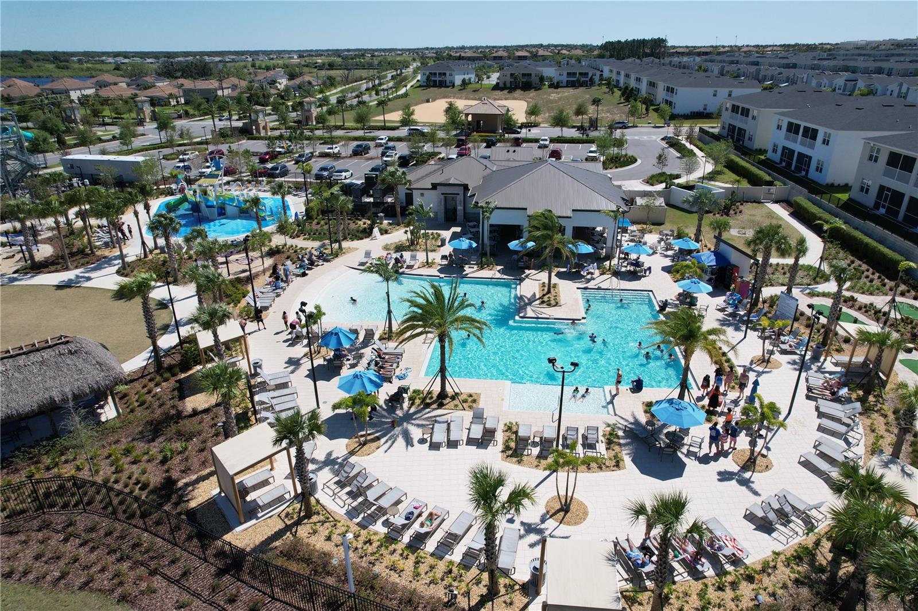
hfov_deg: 78.6
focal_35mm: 22
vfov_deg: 57.2
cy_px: 306
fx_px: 561
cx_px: 459
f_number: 2.8
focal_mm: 8.38
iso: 130
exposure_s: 1/3200
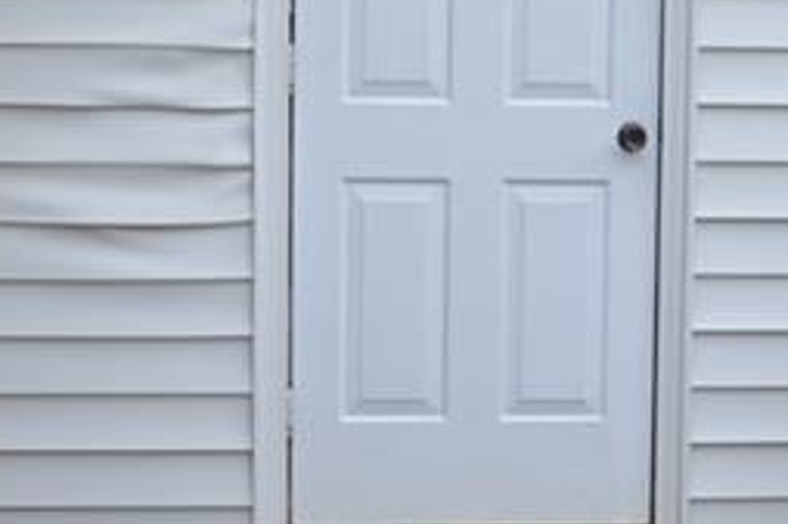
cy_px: 99
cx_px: 661
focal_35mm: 109
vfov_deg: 12.5
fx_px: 2384
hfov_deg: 18.5
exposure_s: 1/125
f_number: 5.6
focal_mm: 18
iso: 100
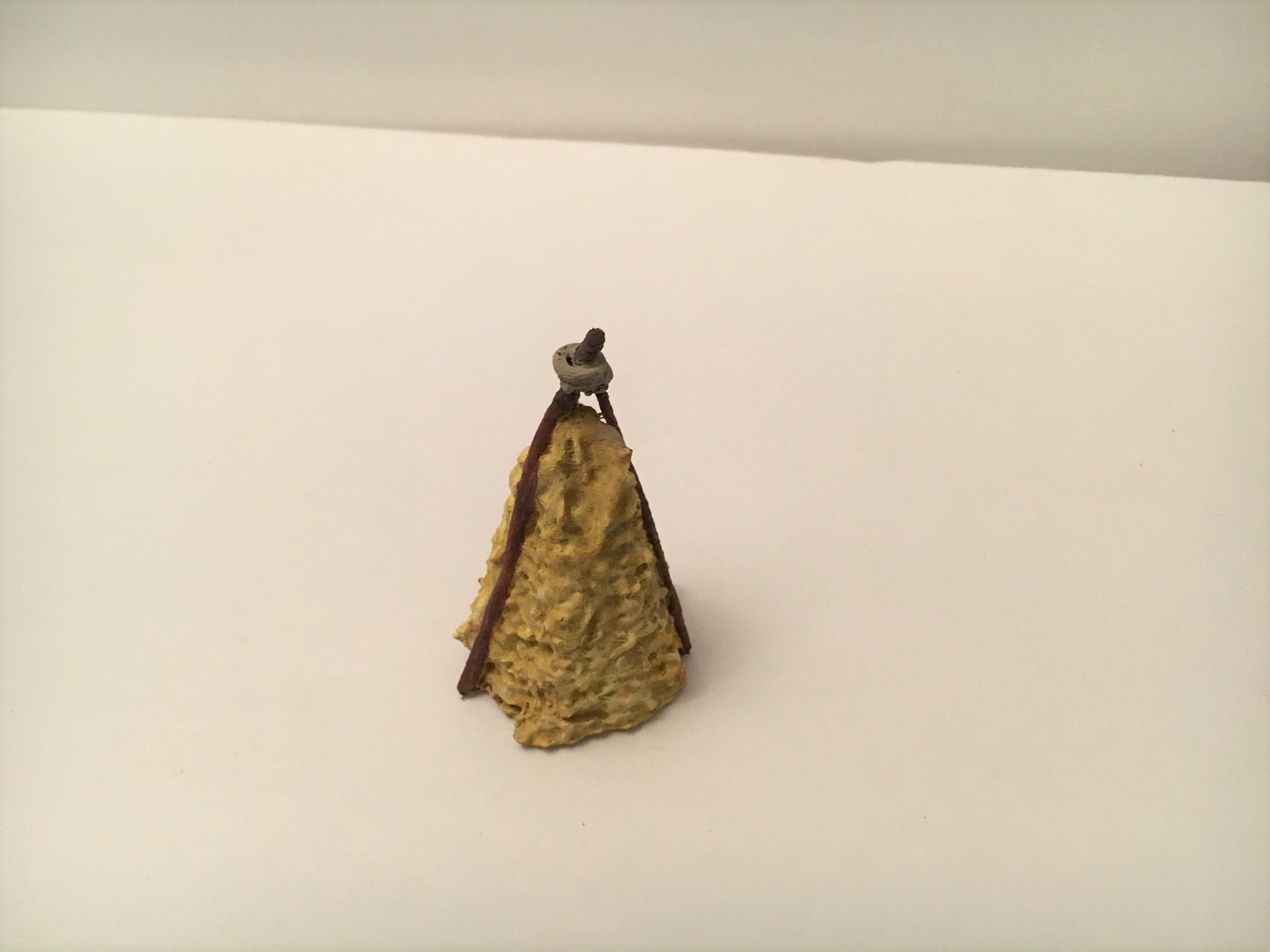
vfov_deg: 48.2
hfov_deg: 61.7
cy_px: 476
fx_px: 1064
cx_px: 635
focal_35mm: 29
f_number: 2.2
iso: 200
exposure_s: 1/30
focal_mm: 4.15
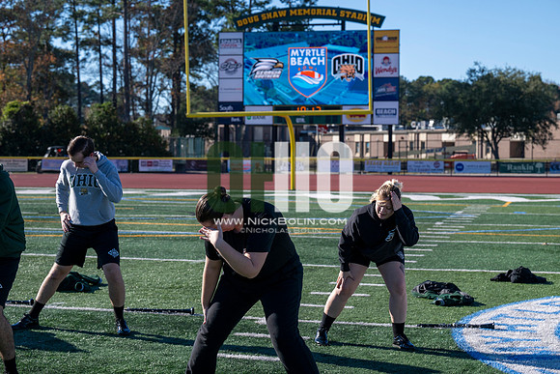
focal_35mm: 70
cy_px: 187
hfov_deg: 28.8
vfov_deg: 19.5
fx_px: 1089
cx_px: 280
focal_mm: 70
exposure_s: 1/2000
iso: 250
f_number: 5
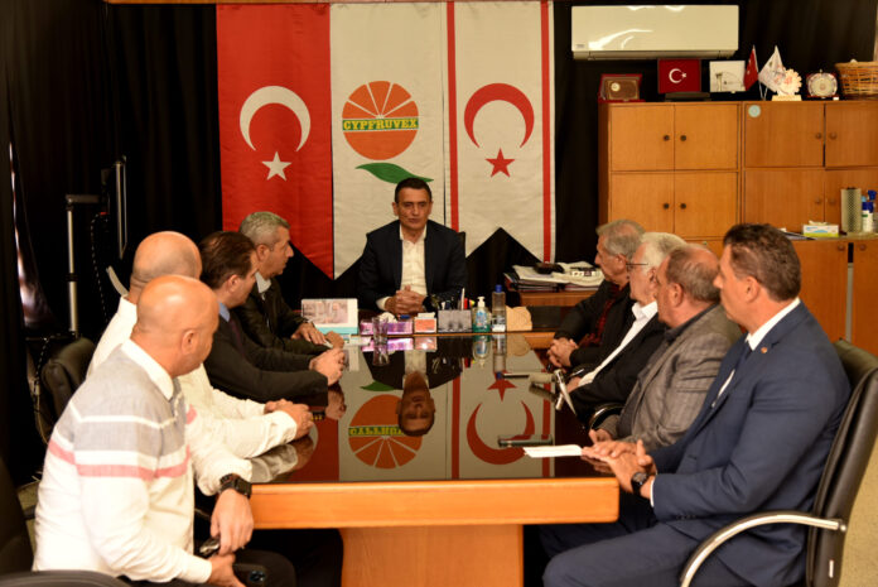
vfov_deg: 27.0
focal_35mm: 50
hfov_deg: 39.6
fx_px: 1220
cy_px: 294
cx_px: 439
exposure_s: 1/125
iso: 800
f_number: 4.5
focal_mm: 50
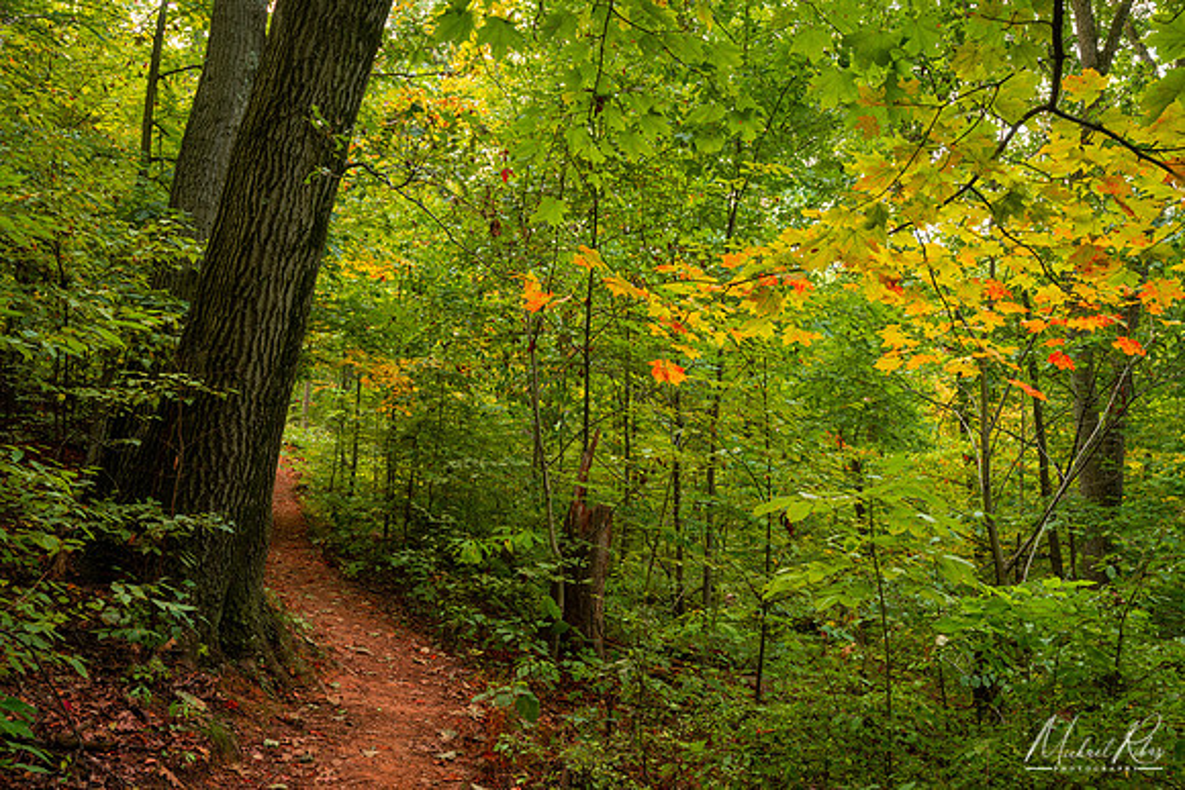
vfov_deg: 42.3
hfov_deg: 60.3
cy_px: 395
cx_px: 592
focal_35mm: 31
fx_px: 1021
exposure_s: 1.5
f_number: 13
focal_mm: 31
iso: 100
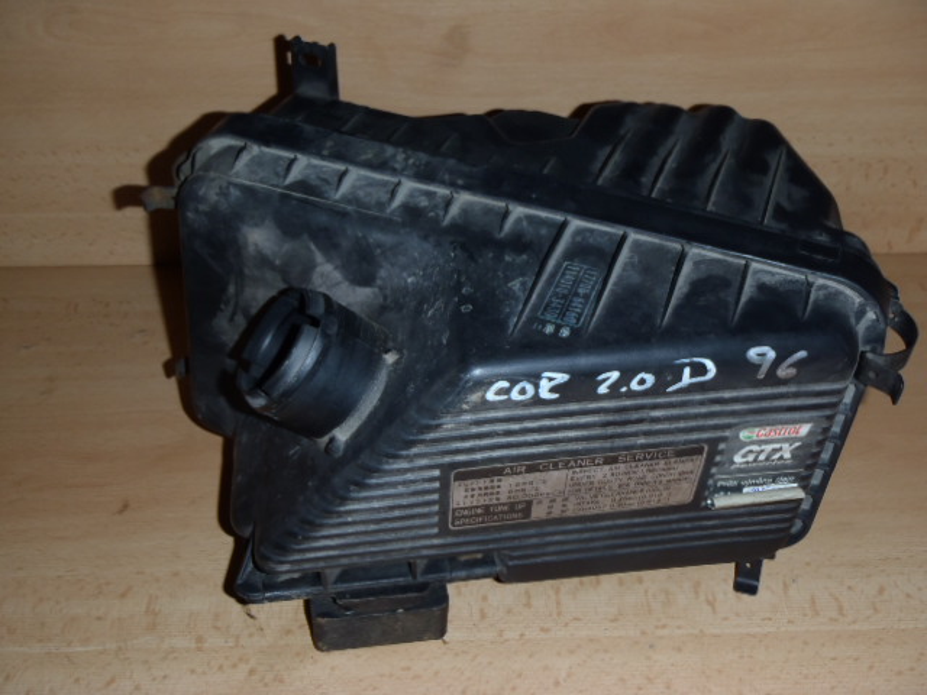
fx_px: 1018
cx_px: 464
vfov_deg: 37.7
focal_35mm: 38
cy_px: 348
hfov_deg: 49.0
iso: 100
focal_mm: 6.83
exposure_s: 1/40
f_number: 4.6
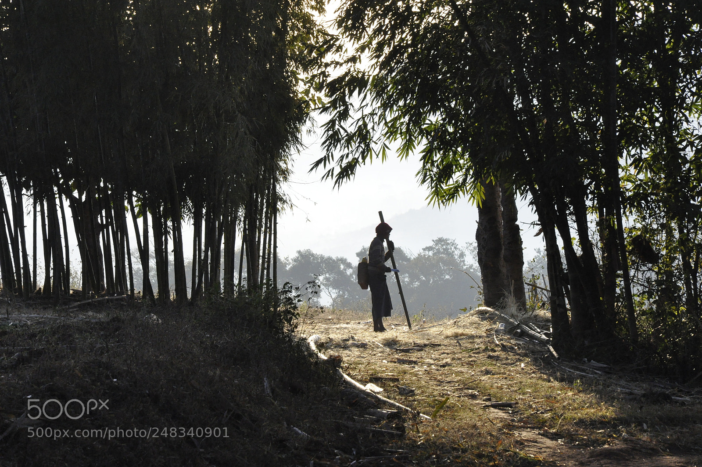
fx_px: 3068
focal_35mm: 158
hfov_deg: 13.1
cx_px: 351
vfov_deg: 8.7
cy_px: 234
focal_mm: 105
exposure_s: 1/640
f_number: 13
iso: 1600
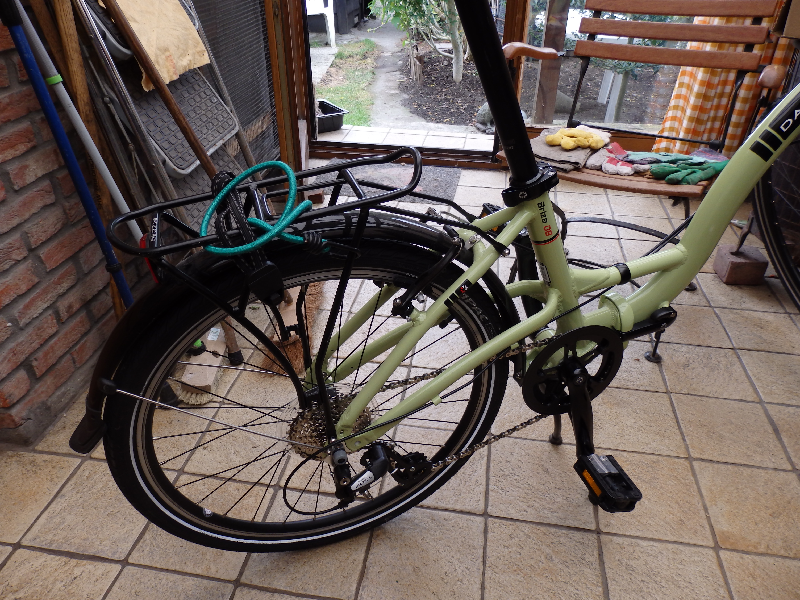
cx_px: 400
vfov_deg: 54.9
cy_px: 300
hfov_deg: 69.4
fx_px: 578
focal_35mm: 25
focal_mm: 4.5
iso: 100
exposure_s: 1/60
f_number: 3
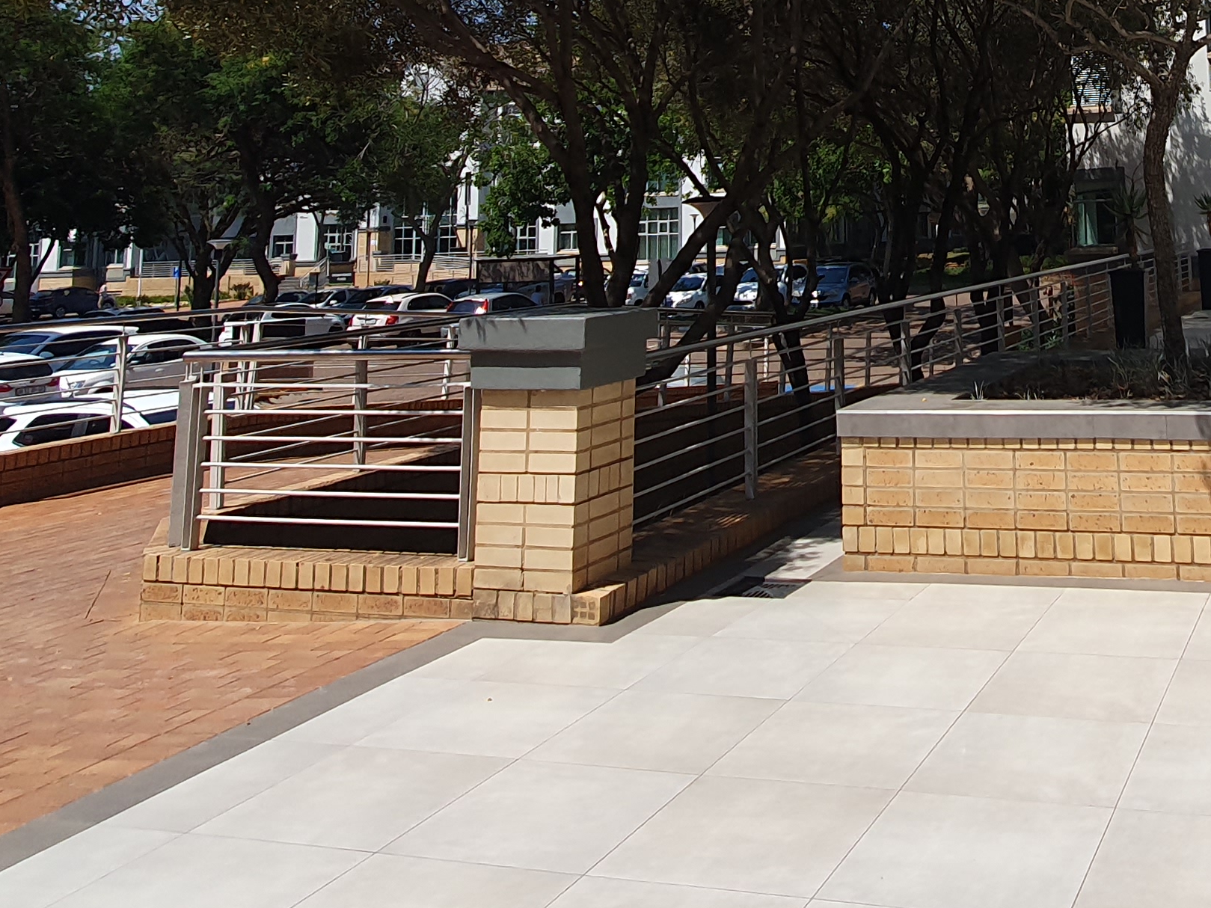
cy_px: -52
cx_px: 978
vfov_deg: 34.3
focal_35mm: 37
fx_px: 1294
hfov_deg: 47.3
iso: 50
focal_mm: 1.8
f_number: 2.2
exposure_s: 1/1268
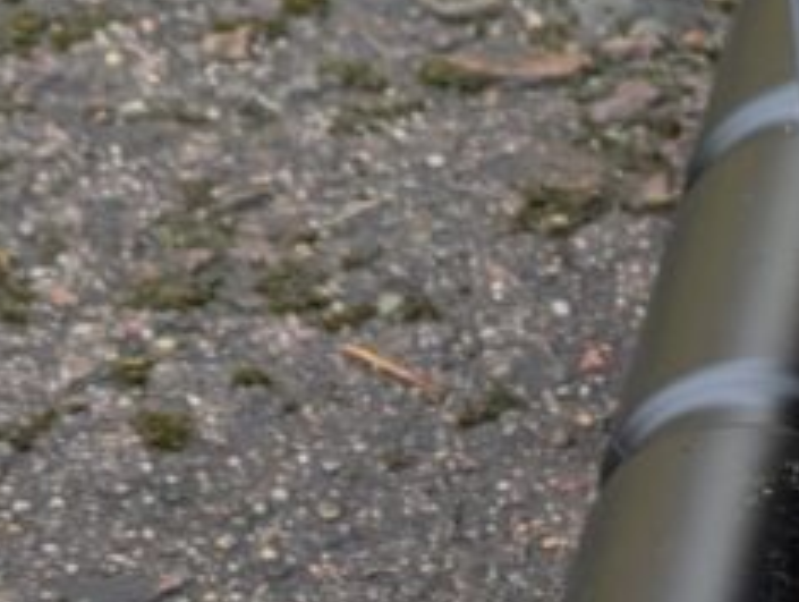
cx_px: 1683
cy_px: 794
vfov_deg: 6.7
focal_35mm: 222
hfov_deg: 8.4
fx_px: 5132
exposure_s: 1/127
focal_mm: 5.43
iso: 43
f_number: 1.89
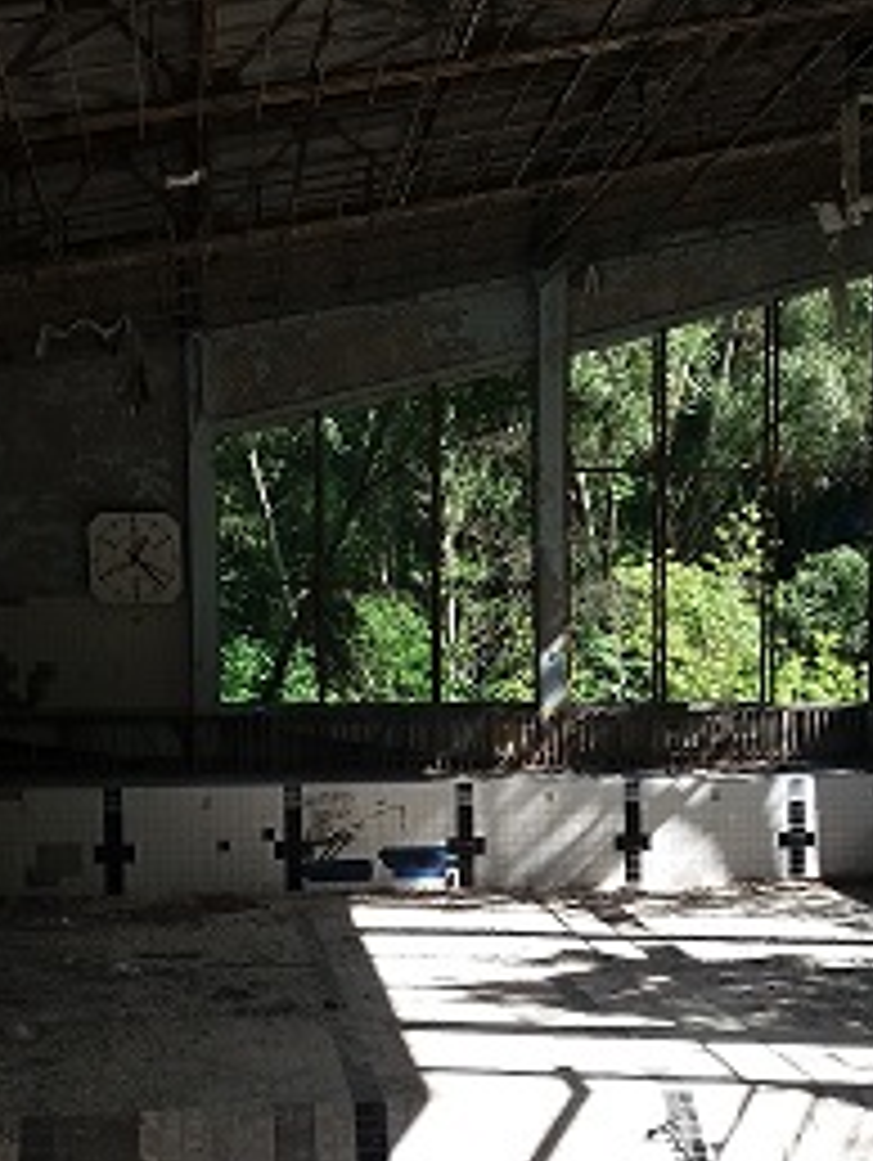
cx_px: 475
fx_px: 1880
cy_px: 778
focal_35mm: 56
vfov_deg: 34.0
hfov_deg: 26.1
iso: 64
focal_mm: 3.7
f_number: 1.9
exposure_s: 1/488
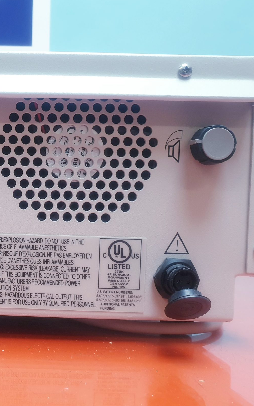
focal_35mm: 44
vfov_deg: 45.2
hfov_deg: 26.8
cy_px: 220
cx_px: -27
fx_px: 487
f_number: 2.4
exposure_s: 1/50
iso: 200
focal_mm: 4.3
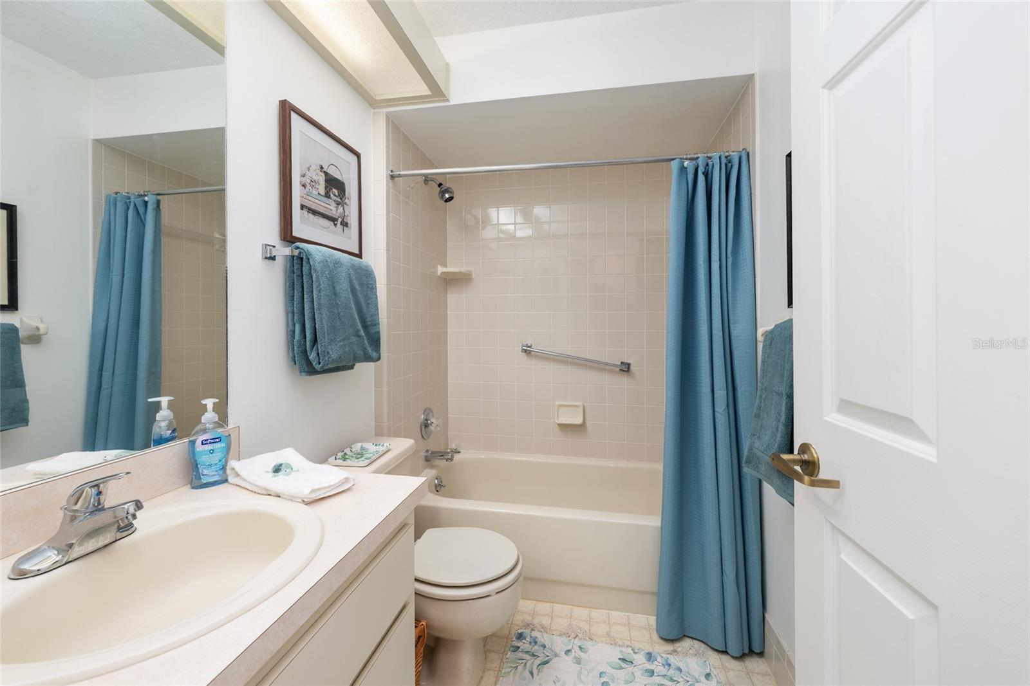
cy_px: 343
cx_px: 515
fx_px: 400
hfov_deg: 104.3
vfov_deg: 81.2
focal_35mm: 14
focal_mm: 14
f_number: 7.1
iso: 320
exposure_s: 1/4
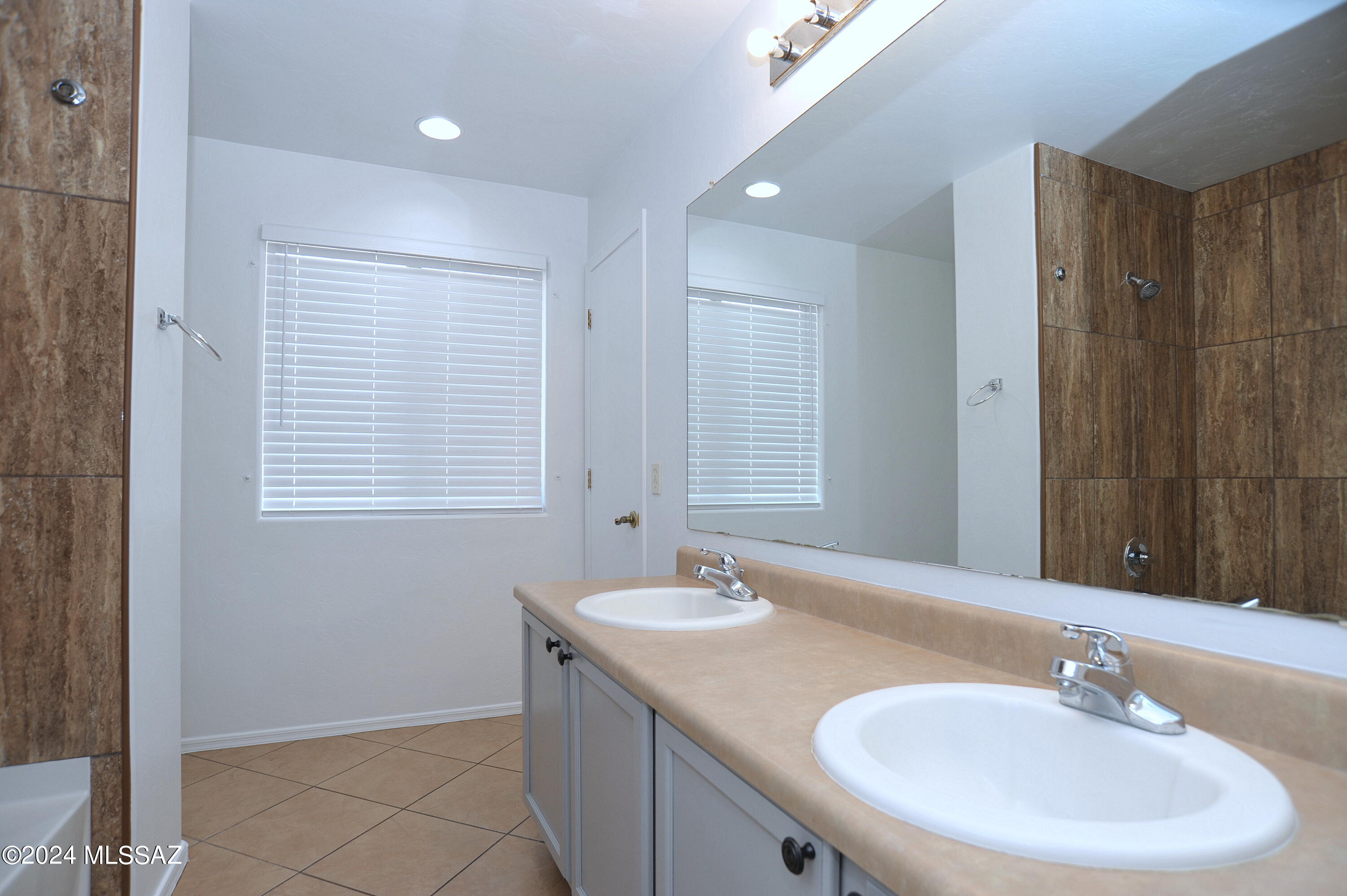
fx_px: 673
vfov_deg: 67.3
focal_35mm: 18
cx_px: 674
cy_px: 448
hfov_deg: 90.0
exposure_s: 1/30
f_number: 6.3
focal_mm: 18
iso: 200
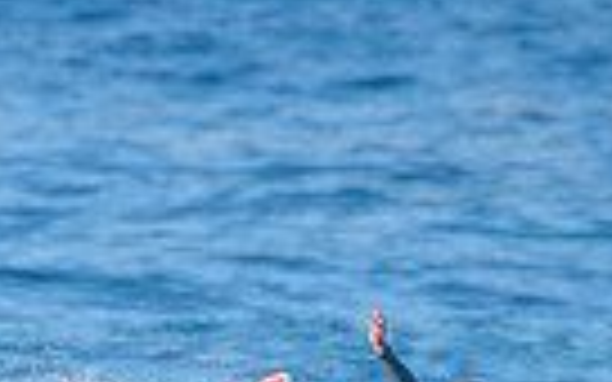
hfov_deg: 1.0
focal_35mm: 2171
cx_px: 284
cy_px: 627
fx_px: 36210
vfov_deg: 0.6
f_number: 5.6
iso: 500
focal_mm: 500
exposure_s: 1/2000
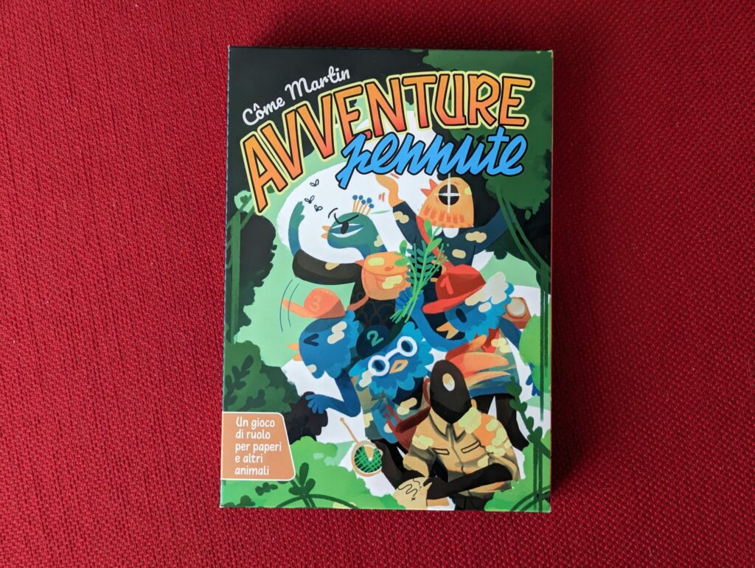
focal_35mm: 48
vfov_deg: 30.3
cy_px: 284
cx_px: 378
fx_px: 1048
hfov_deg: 39.6
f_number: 1.85
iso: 100
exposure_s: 1/42.1
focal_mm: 6.81
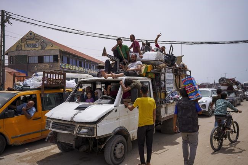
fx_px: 200
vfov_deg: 44.9
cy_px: 82
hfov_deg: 63.7
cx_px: 124
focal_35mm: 29
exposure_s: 1/3200
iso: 100
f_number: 2.8
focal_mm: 29
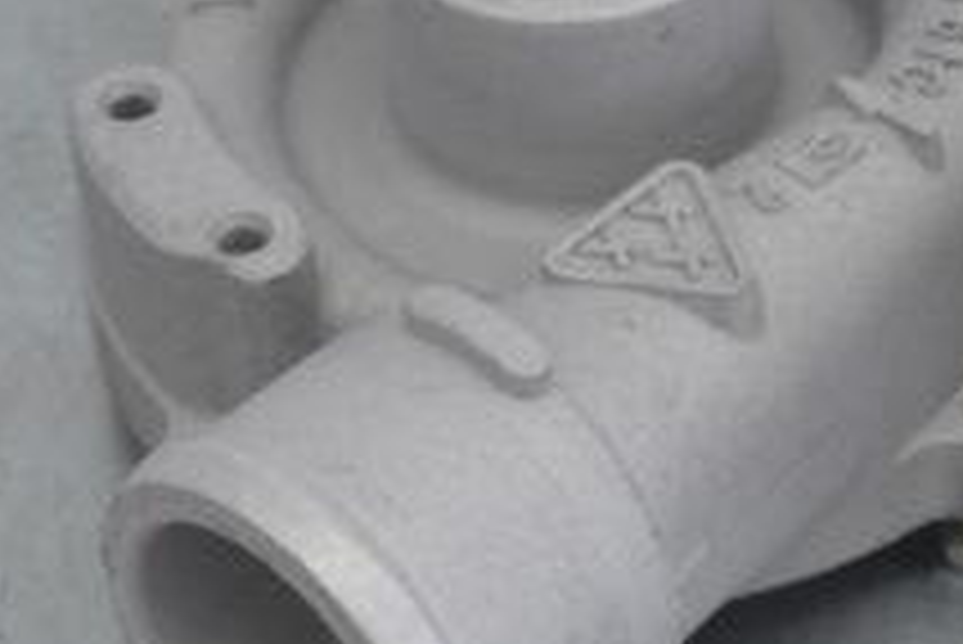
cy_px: 1025
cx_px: 738
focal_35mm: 158
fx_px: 4229
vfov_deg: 8.5
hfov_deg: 12.9
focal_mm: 22
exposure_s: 1/30
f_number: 3.8
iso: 100
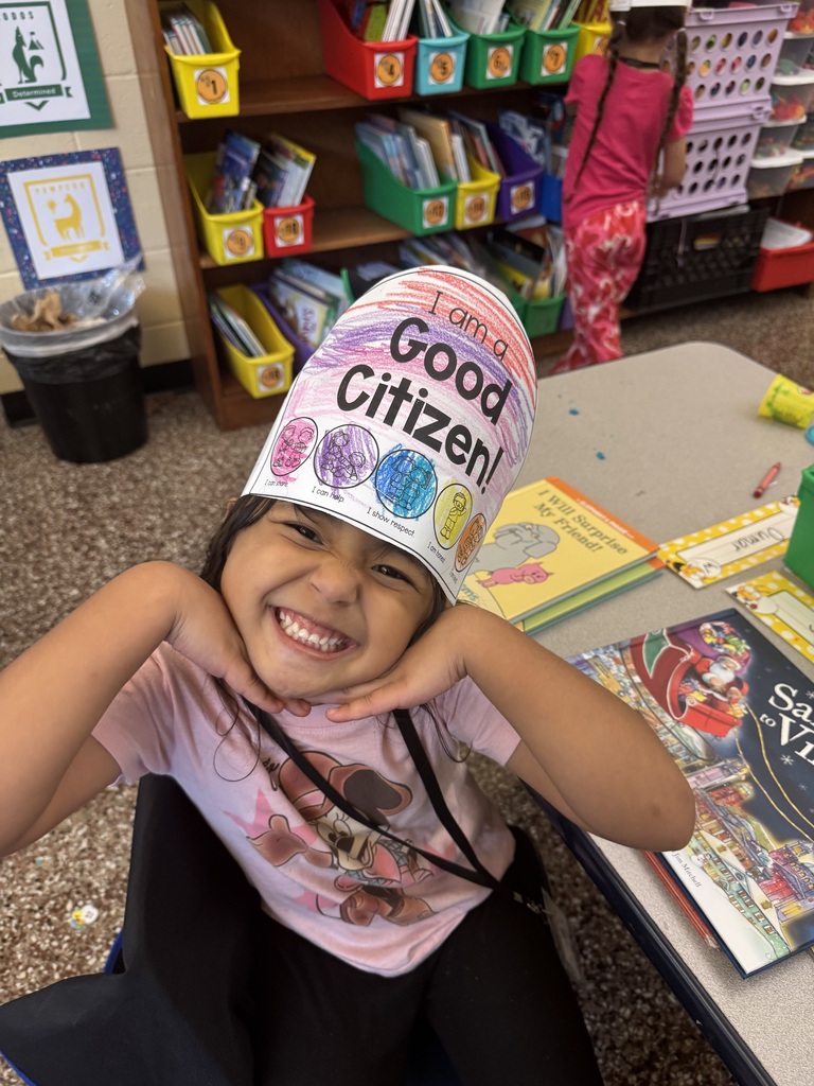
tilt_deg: -37.5
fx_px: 752
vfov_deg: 71.6
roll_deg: +2.0
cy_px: 543
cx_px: 407
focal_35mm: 24
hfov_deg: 56.8
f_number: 1.78
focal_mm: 6.76
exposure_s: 1/60
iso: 200
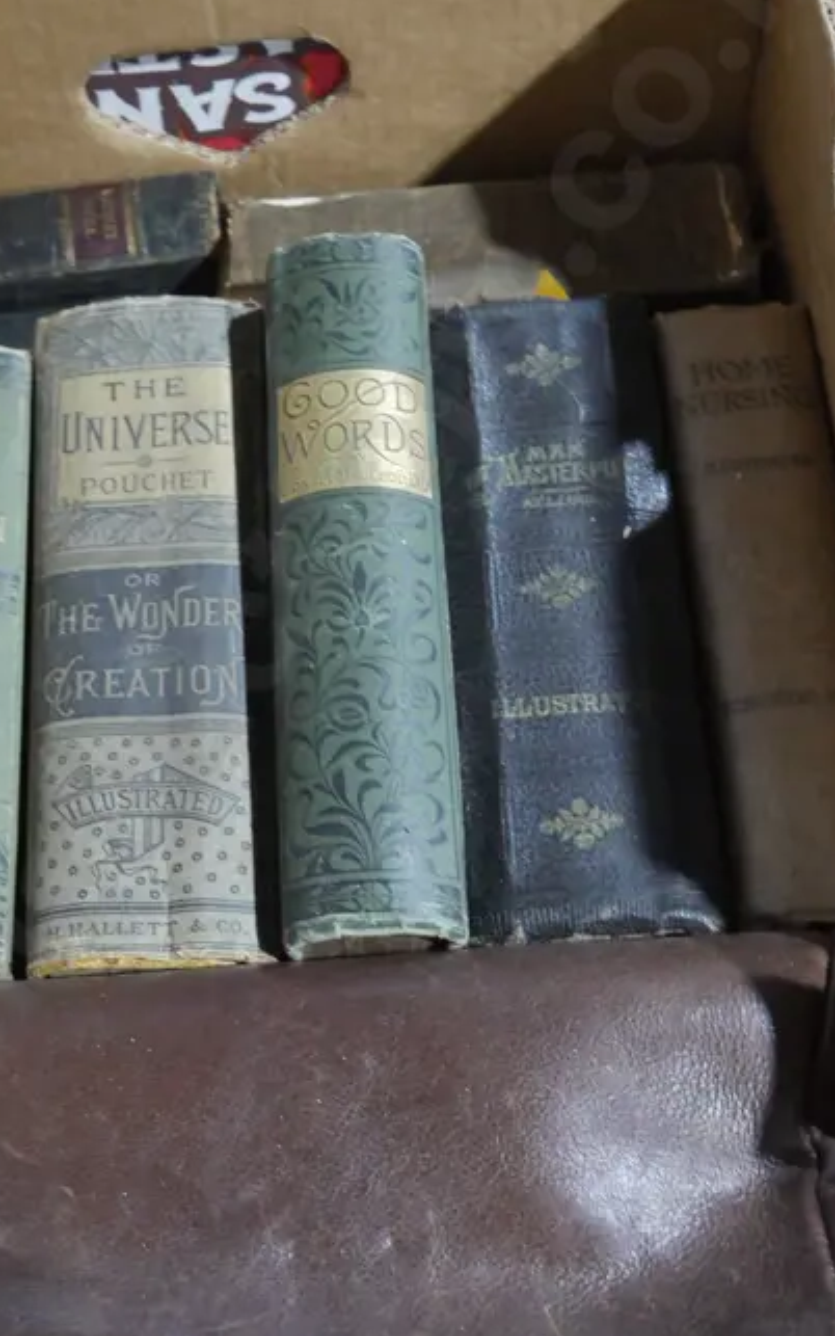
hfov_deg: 23.7
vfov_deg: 37.5
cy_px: 711
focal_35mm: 54
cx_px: 199
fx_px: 1966
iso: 2000
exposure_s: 1/60
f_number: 3.6
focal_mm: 16
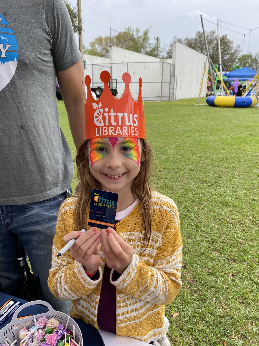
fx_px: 269
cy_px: 178
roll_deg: -0.9
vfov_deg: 65.3
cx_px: 131
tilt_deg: -17.3
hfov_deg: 51.4
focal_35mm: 27
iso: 32
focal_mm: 4.25
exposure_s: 1/276
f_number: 1.8
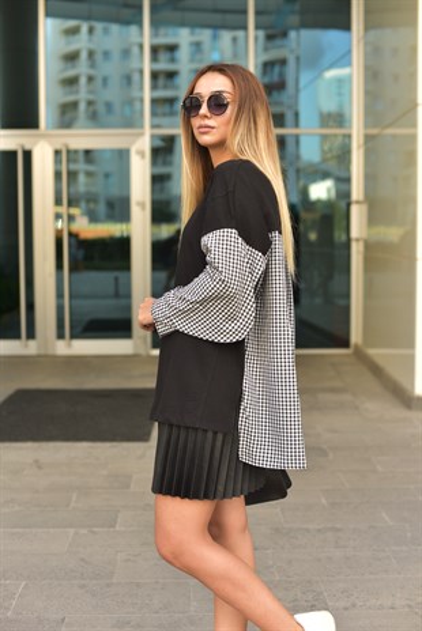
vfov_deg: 39.6
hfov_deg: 27.0
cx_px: 211
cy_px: 316
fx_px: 878
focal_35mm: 50
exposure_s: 1/1250
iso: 1000
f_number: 3.2
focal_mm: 50
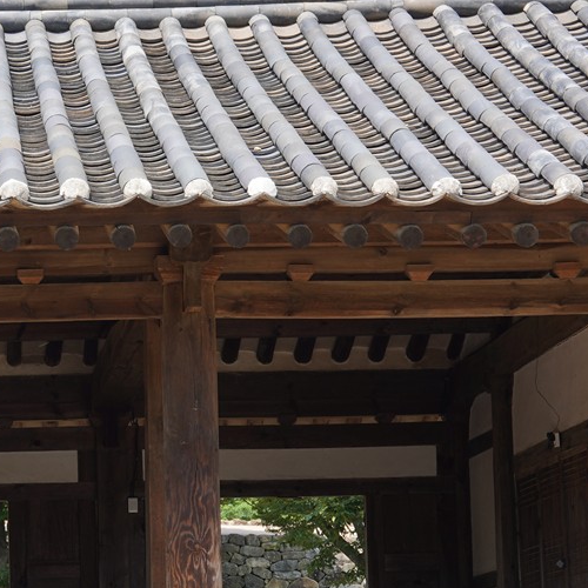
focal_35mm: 119
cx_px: 12
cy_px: 500
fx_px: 2287
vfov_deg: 14.5
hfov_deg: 14.4
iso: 100
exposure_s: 1/100
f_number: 9
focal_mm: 35
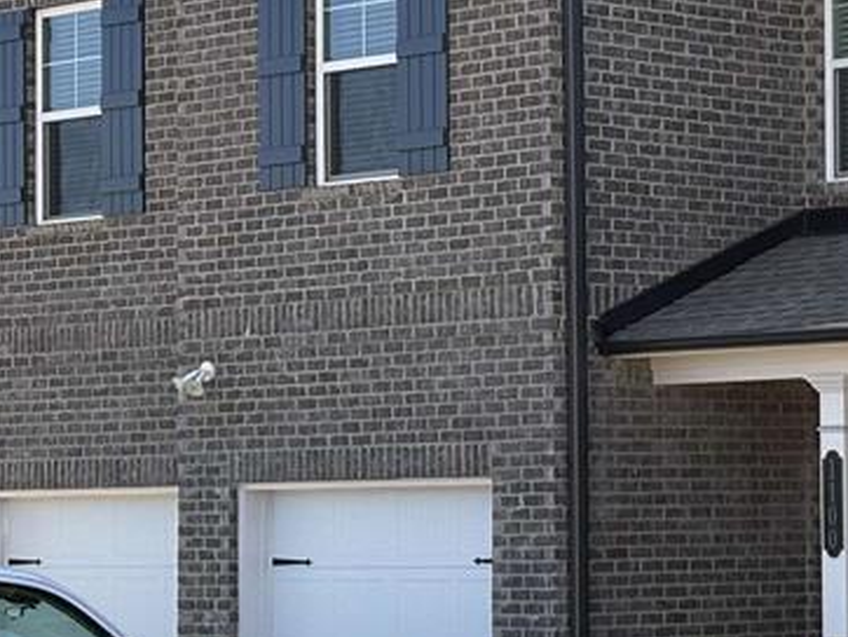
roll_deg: +0.9
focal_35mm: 147
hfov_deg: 13.2
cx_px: 876
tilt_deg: +4.9
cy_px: 295
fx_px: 3603
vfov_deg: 10.1
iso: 50
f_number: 1.6
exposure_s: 1/1848
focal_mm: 5.96
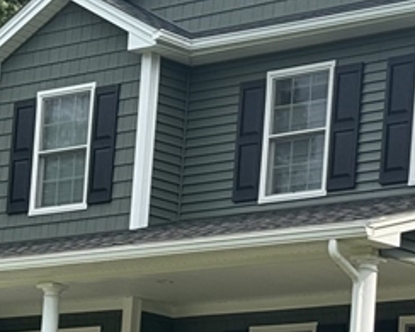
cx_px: 158
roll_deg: -4.1
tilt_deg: +4.0
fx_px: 2419
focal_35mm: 197
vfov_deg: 7.7
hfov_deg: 9.8
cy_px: 467
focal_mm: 6.76
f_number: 1.78
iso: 64
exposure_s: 1/1770
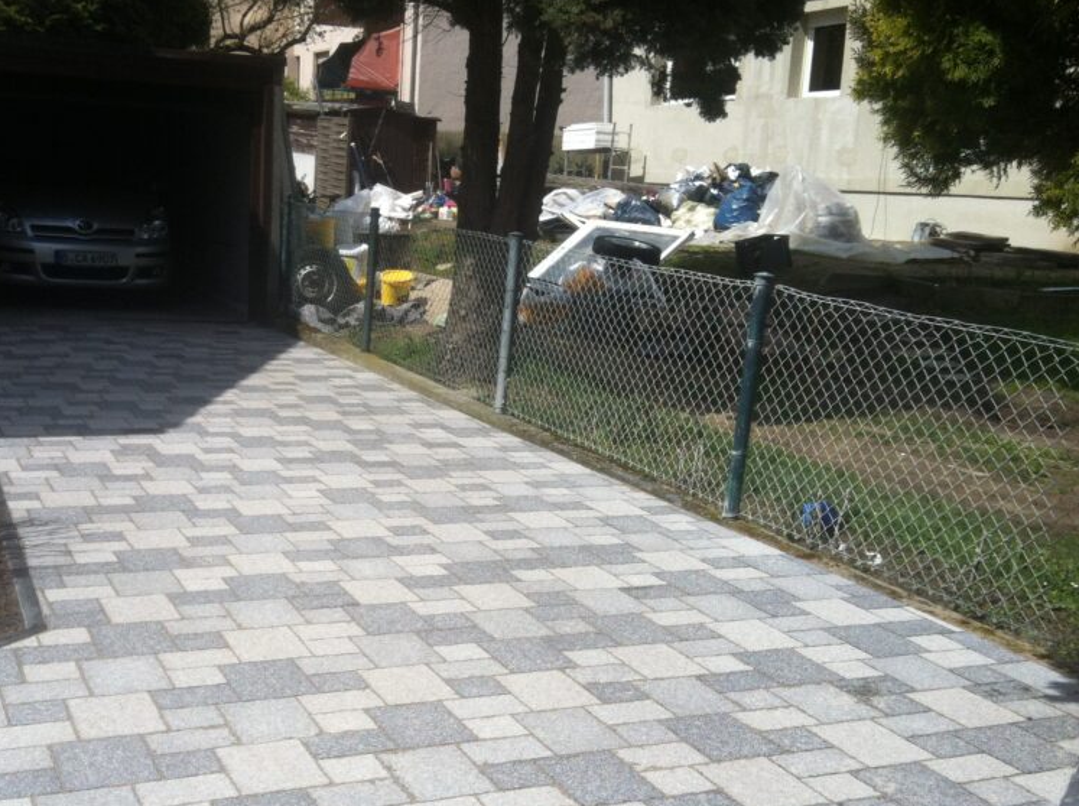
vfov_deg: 30.0
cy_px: 515
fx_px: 1494
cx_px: 433
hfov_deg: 39.5
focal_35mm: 48
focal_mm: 3.85
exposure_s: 1/2742
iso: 80
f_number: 2.8
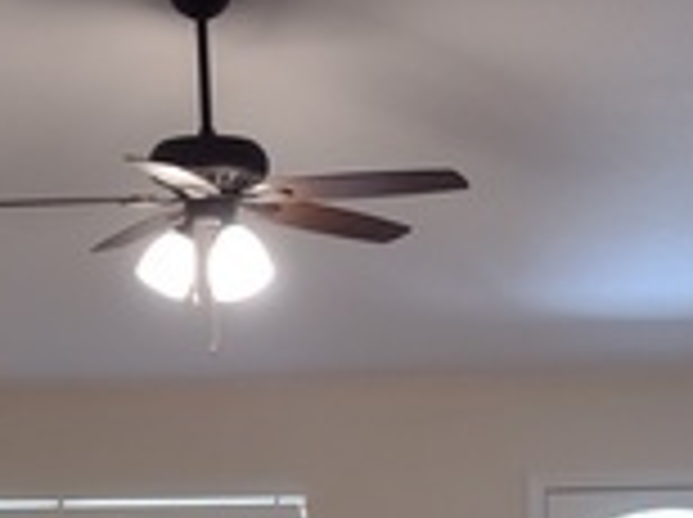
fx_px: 2339
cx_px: 457
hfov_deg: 16.8
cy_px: 901
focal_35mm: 117
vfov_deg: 11.8
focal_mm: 4.71
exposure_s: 1/40
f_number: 1.7
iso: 172
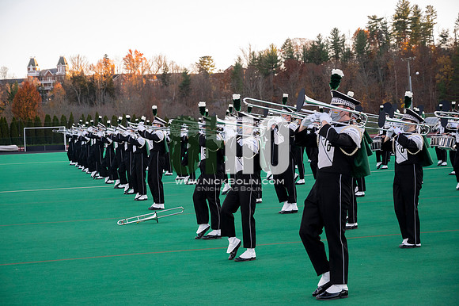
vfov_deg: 22.6
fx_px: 765
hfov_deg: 33.4
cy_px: 153
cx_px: 230
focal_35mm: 60
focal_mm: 60
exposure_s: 1/2000
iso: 2000
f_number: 4
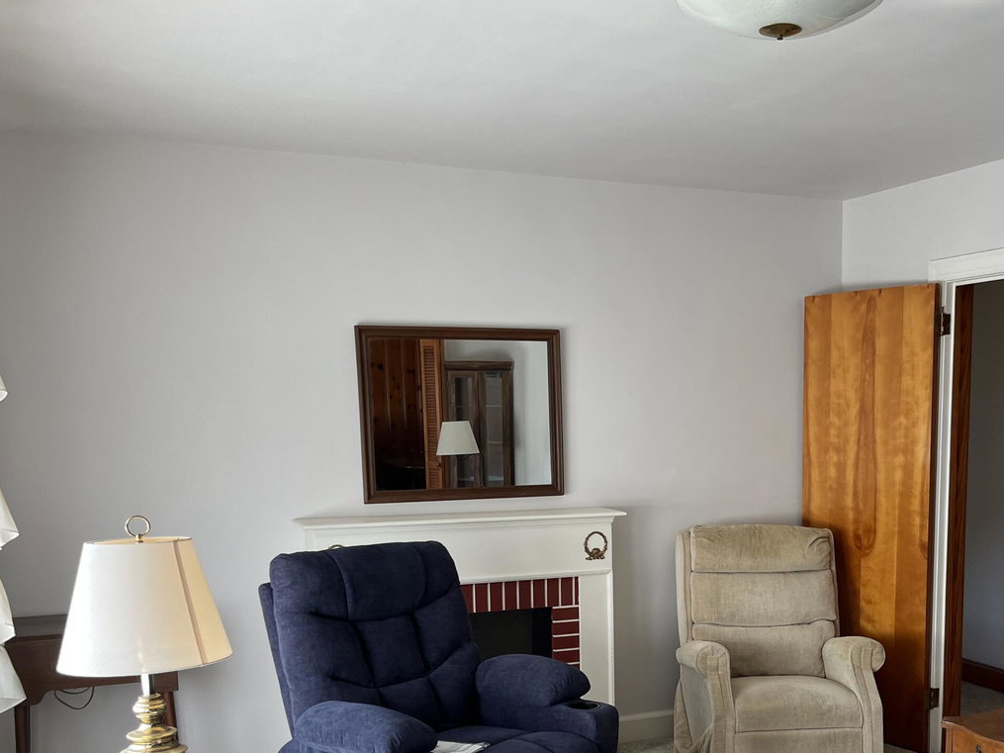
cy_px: 585
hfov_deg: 45.0
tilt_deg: -9.6
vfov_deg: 34.2
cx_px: 676
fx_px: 1189
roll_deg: +0.1
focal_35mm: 41
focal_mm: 5.1
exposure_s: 1/121
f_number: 1.6
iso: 64
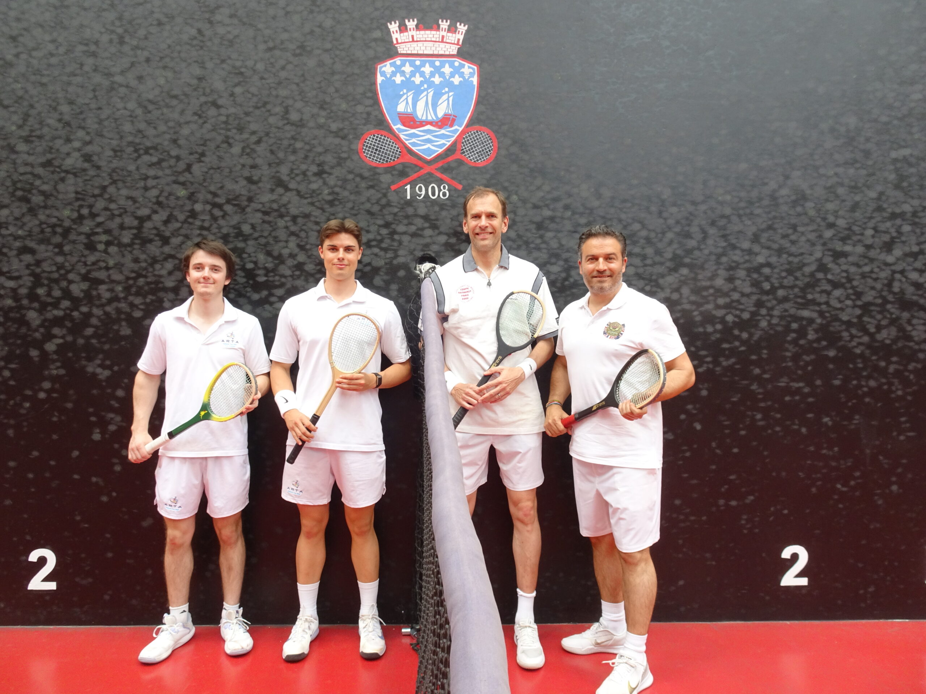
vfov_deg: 56.8
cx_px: 463
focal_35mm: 24
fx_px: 642
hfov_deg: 71.6
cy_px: 347
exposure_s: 1/30
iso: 100
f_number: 3.5
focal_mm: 4.1
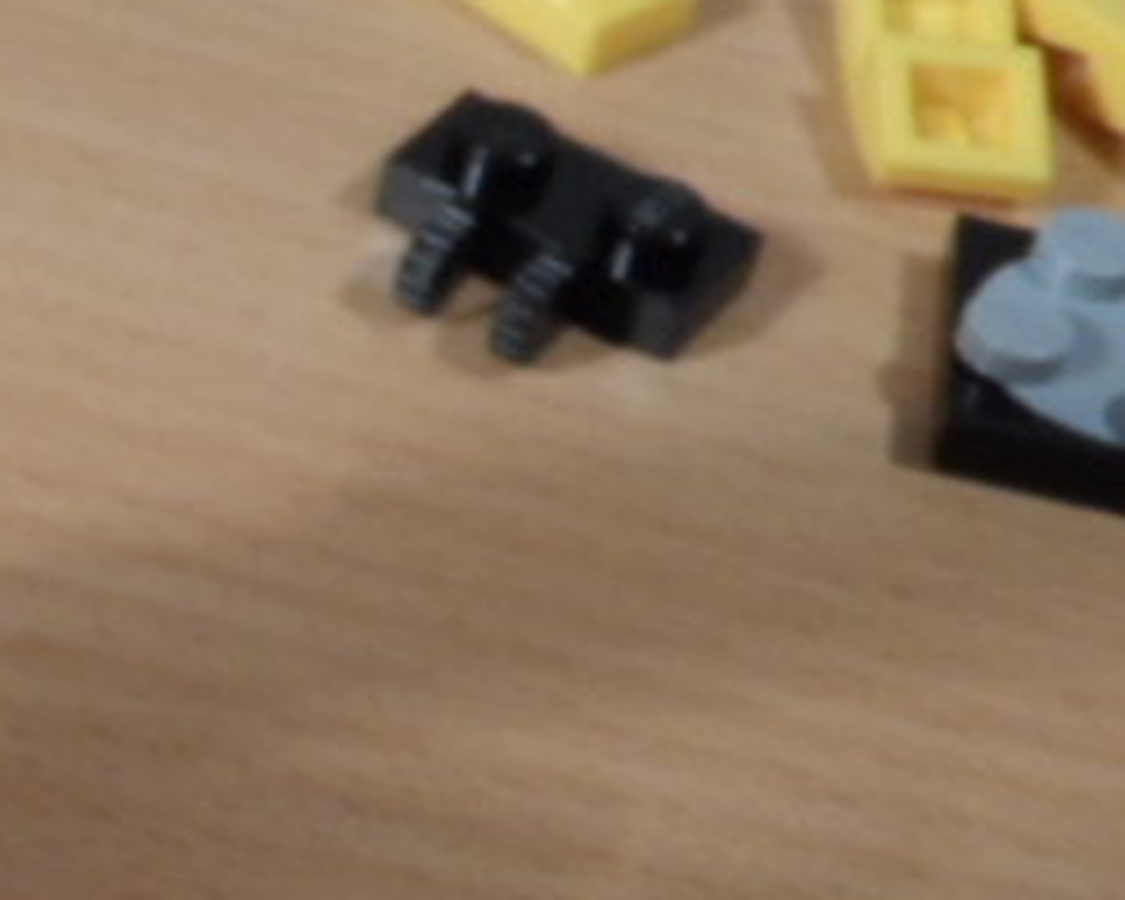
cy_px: 520
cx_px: -734
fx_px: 4795
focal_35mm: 144
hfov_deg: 12.5
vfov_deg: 10.7
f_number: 3.7
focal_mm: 6.8
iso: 200
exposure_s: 1/30
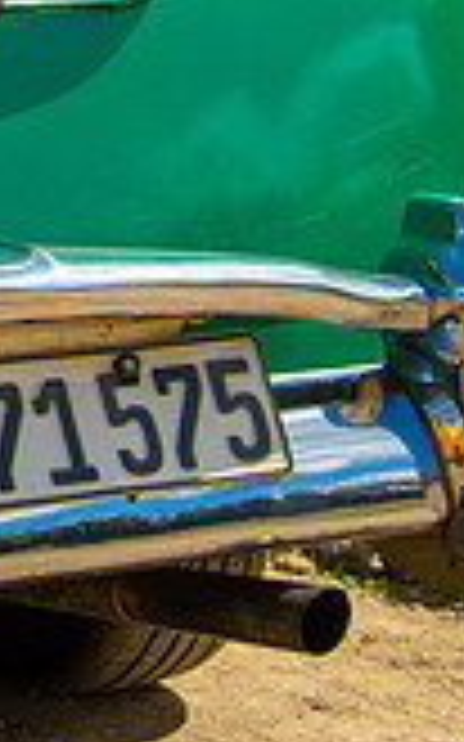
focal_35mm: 124
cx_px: -626
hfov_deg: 9.5
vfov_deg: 16.3
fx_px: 2511
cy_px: -85
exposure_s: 1/320
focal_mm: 29
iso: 100
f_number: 9
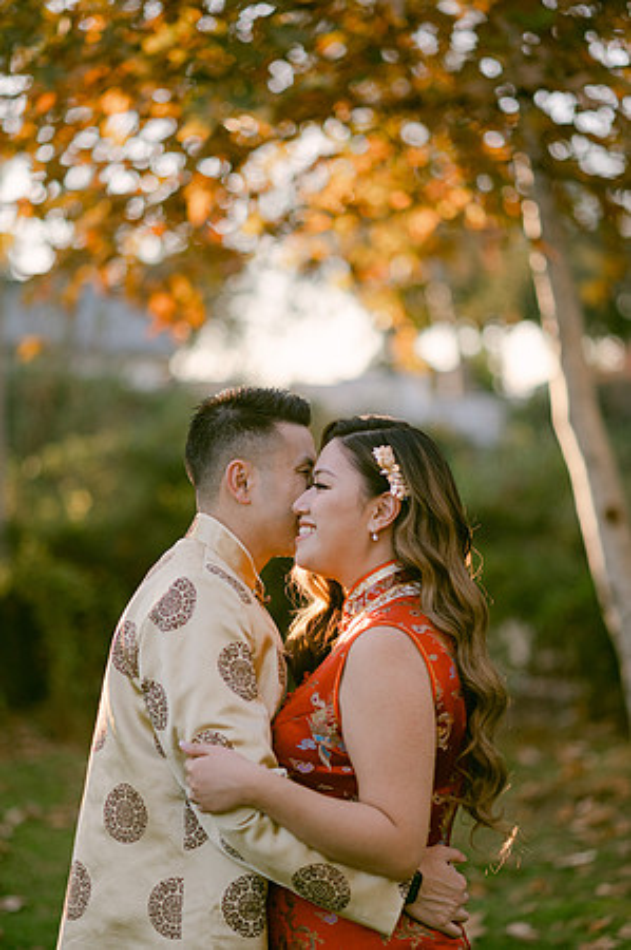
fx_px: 2240
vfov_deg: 23.9
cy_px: 475
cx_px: 316
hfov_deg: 16.0
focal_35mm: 85
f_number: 2
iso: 200
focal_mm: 85
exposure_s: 1/1250
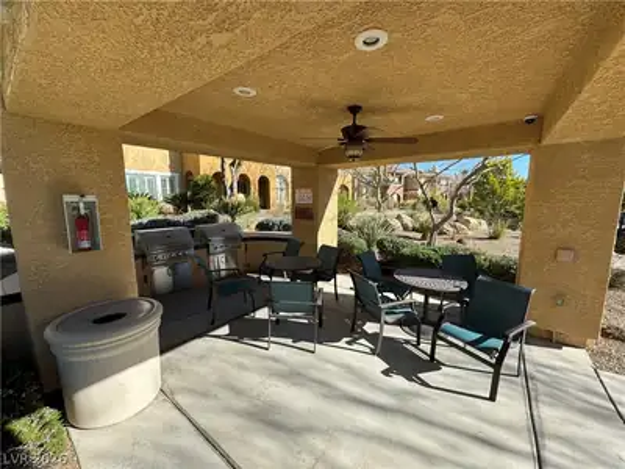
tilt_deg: -8.4
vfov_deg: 85.7
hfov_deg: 102.1
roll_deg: -0.5
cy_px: 234
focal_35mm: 14
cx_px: 312
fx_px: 253
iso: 50
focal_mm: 2.22
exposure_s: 1/707
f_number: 2.2
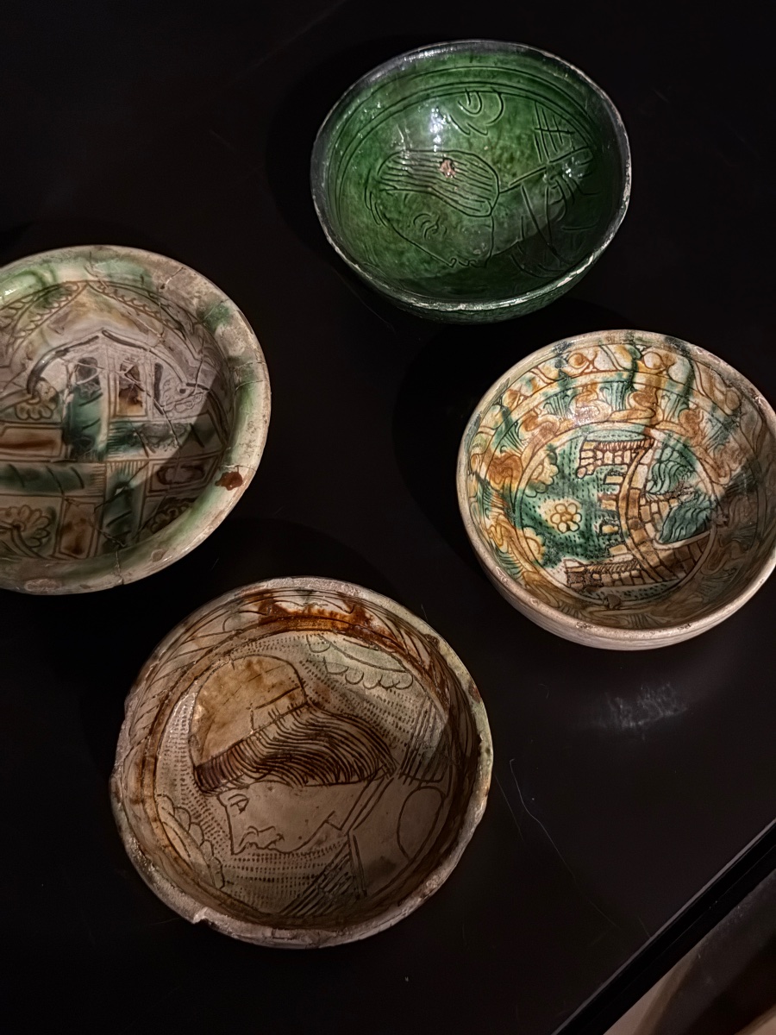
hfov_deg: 30.3
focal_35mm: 48
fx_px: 1435
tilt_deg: -66.4
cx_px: 388
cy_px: 518
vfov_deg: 39.7
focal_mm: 6.76
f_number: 1.78
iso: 1250
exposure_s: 1/25
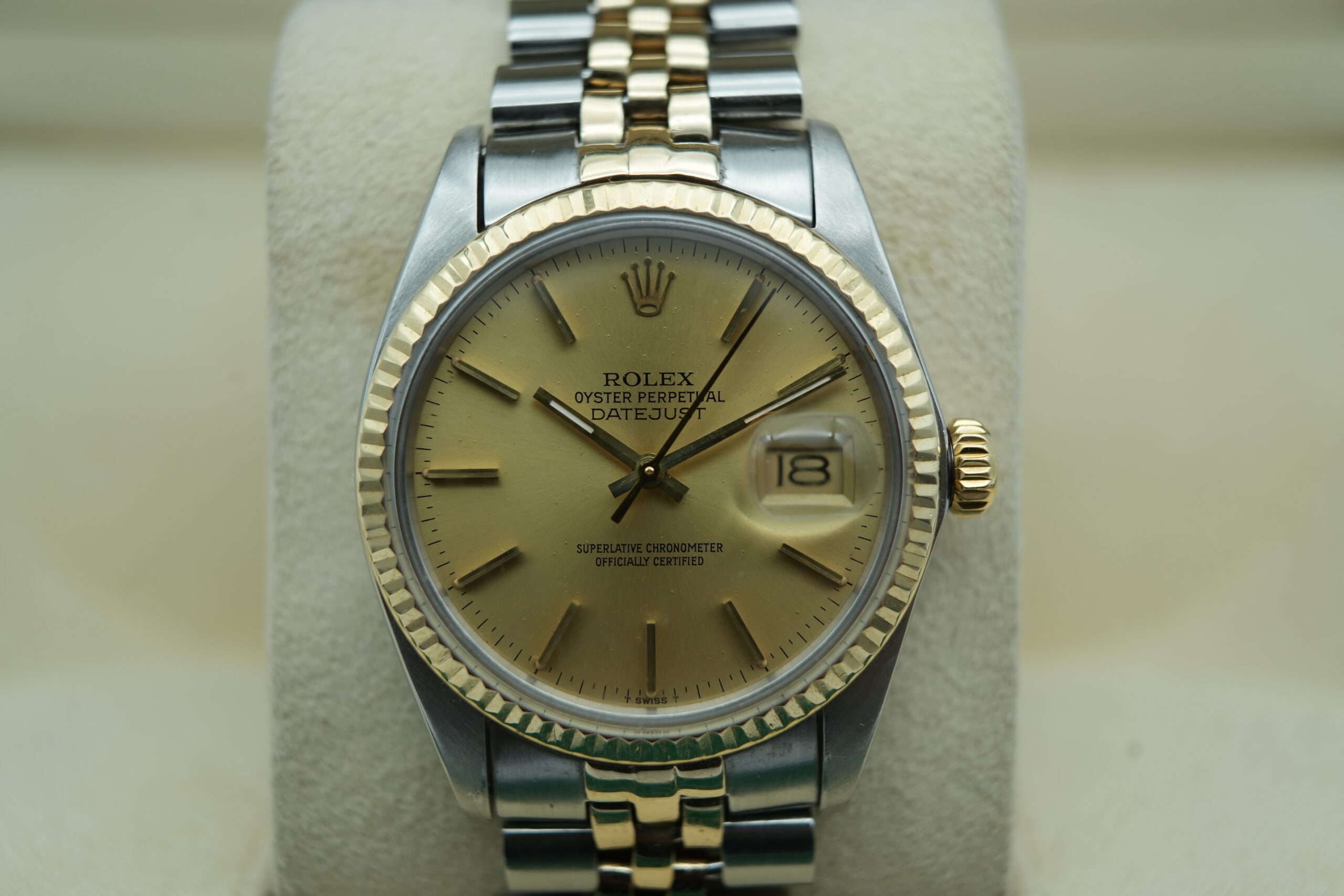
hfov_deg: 54.4
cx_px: 672
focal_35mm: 35
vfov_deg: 37.9
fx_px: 1307
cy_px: 448
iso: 400
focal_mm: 35
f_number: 5
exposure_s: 1/250
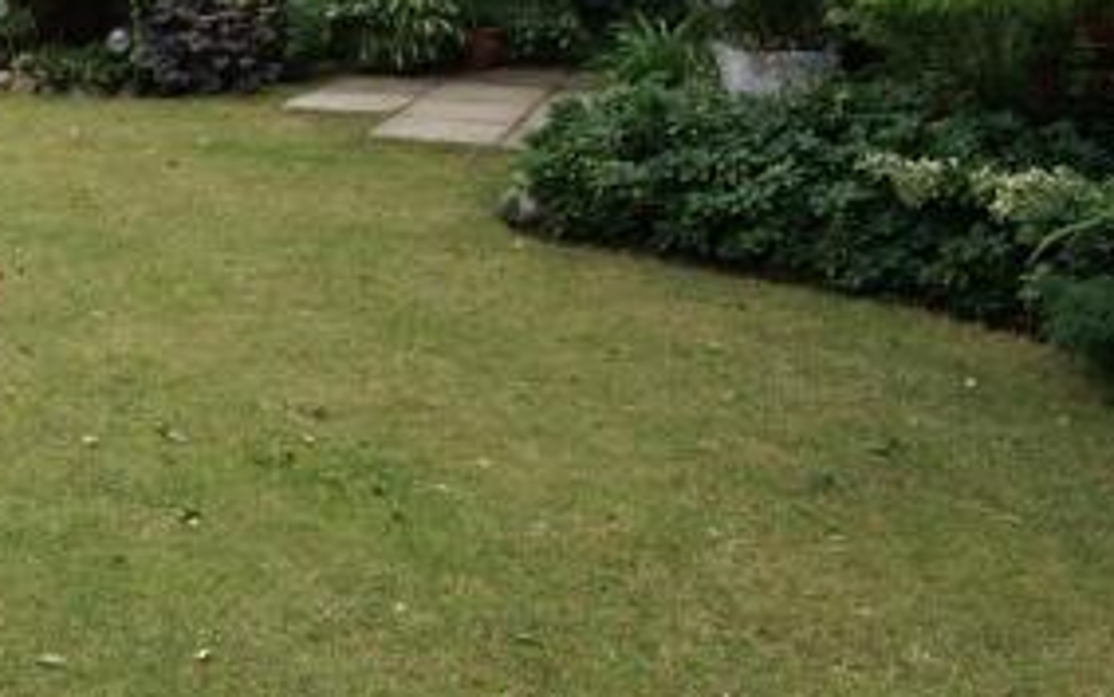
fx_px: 1827
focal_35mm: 60
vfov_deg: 20.9
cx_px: 35
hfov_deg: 31.7
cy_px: 4
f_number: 9
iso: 100
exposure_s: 1/80
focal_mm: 17
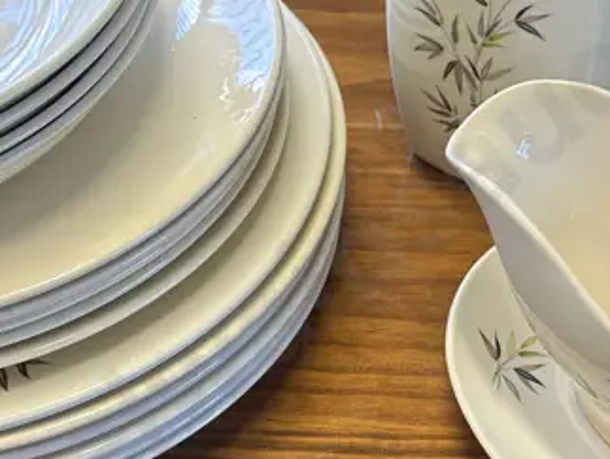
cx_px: 402
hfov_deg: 25.5
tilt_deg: -45.8
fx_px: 1341
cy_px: 229
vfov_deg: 19.4
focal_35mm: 76
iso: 64
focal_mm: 6.86
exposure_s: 1/100
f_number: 1.78
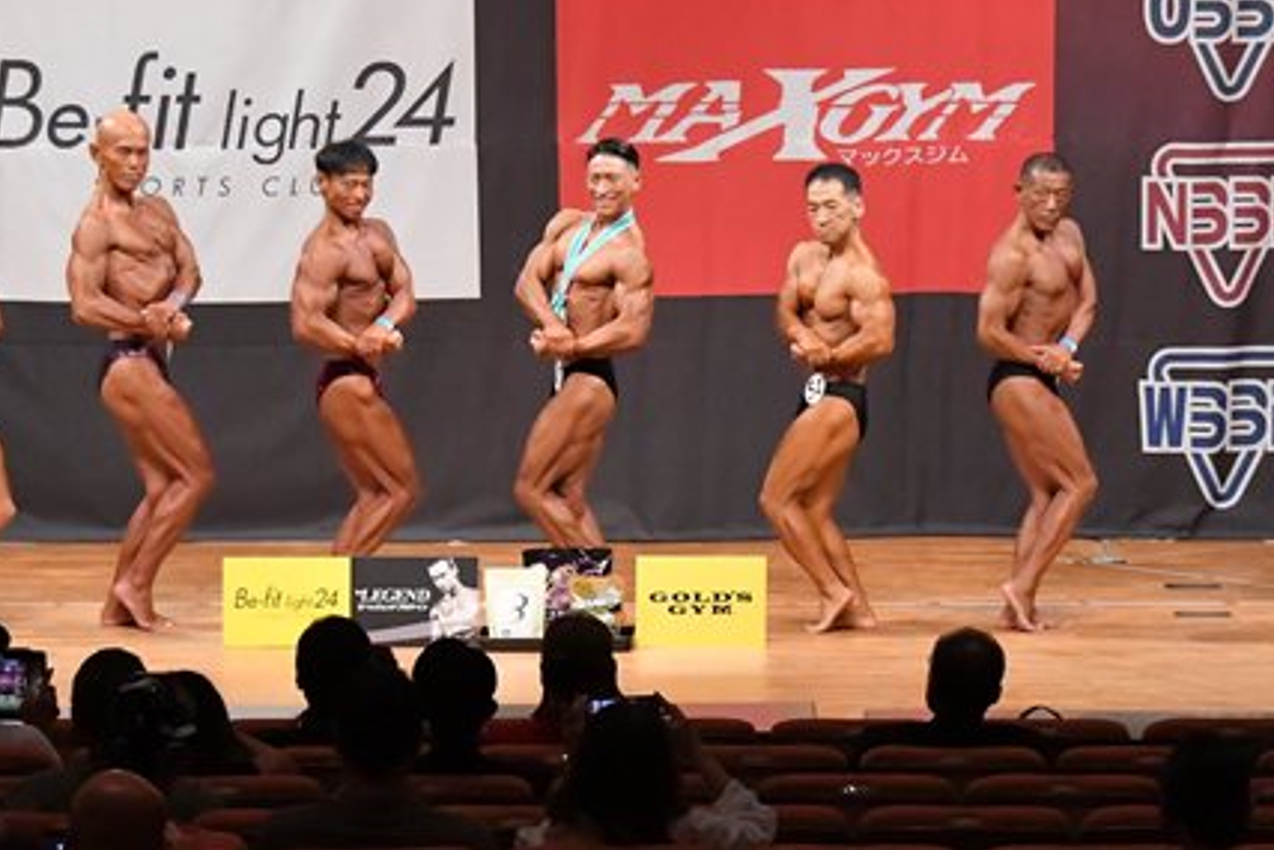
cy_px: 426
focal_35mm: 185
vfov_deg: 7.4
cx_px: 759
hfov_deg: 11.1
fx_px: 6549
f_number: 5.6
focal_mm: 68
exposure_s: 1/400
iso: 9000
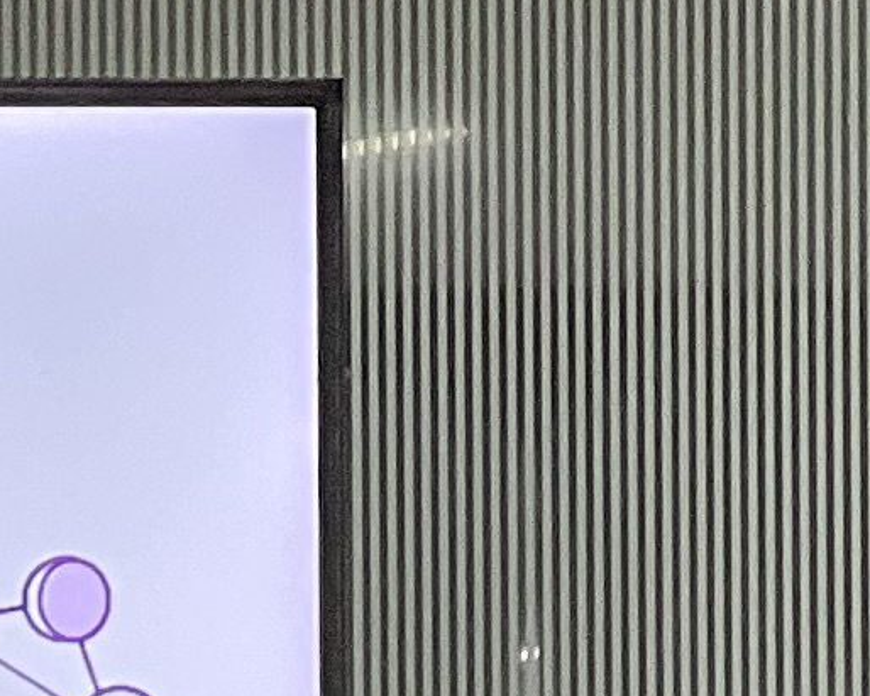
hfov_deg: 3.3
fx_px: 15189
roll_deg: -0.2
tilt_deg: -3.1
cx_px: 27
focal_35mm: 590
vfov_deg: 2.6
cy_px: 2135
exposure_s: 1/100
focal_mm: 9
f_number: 2.8
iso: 125
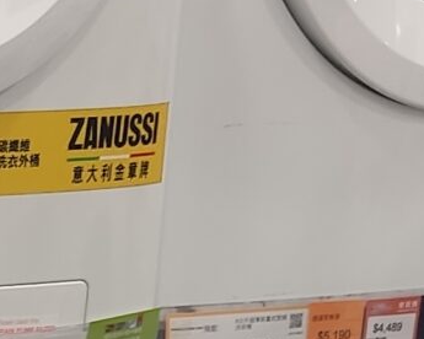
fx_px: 2271
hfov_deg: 8.9
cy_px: 323
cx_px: -809
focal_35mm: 181
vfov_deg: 8.5
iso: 120
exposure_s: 1/50
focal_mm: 4.71
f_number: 1.79
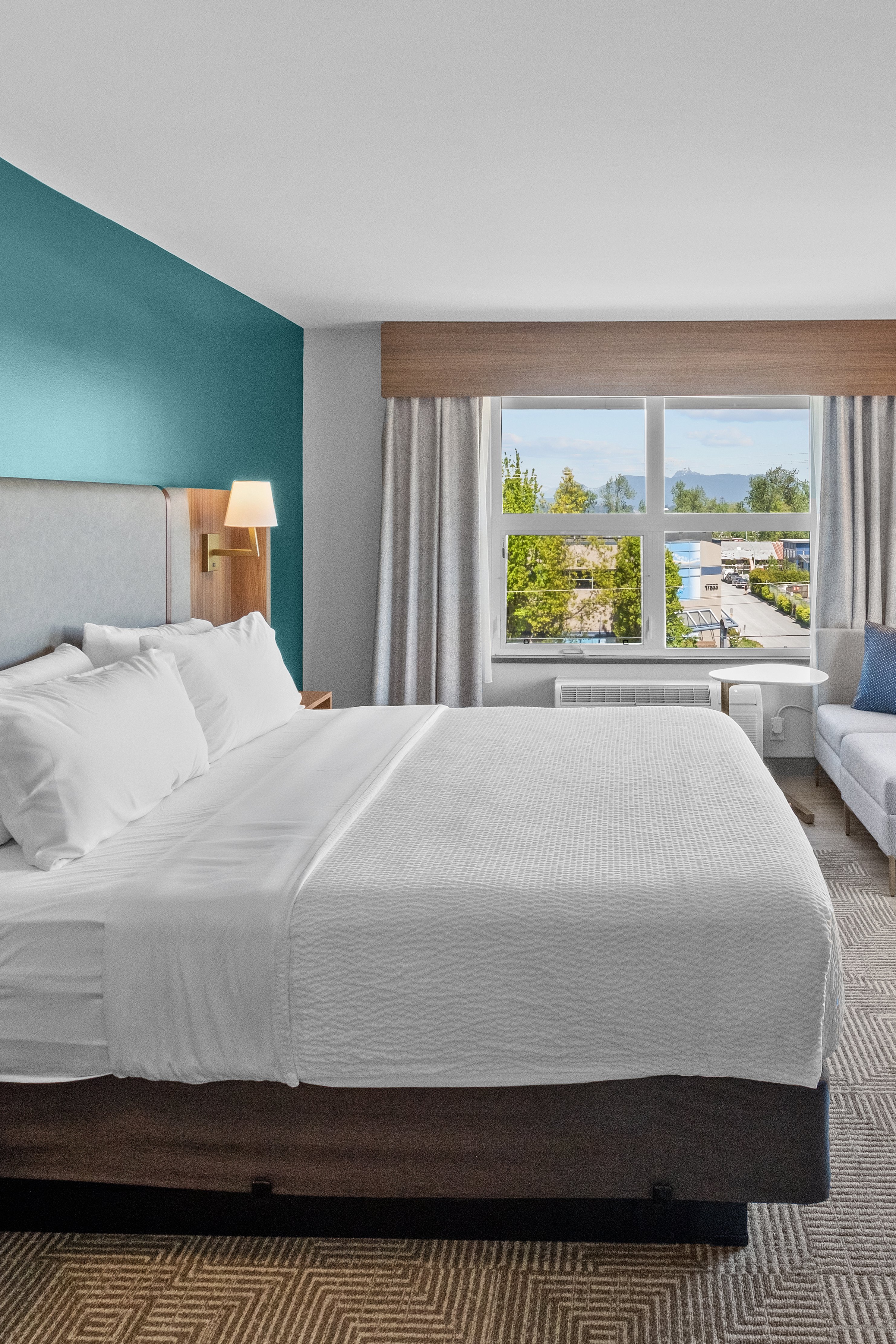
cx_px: 577
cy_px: 579
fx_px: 971
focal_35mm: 26
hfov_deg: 48.9
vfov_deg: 69.1
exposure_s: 1/6
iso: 500
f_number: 11
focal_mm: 10
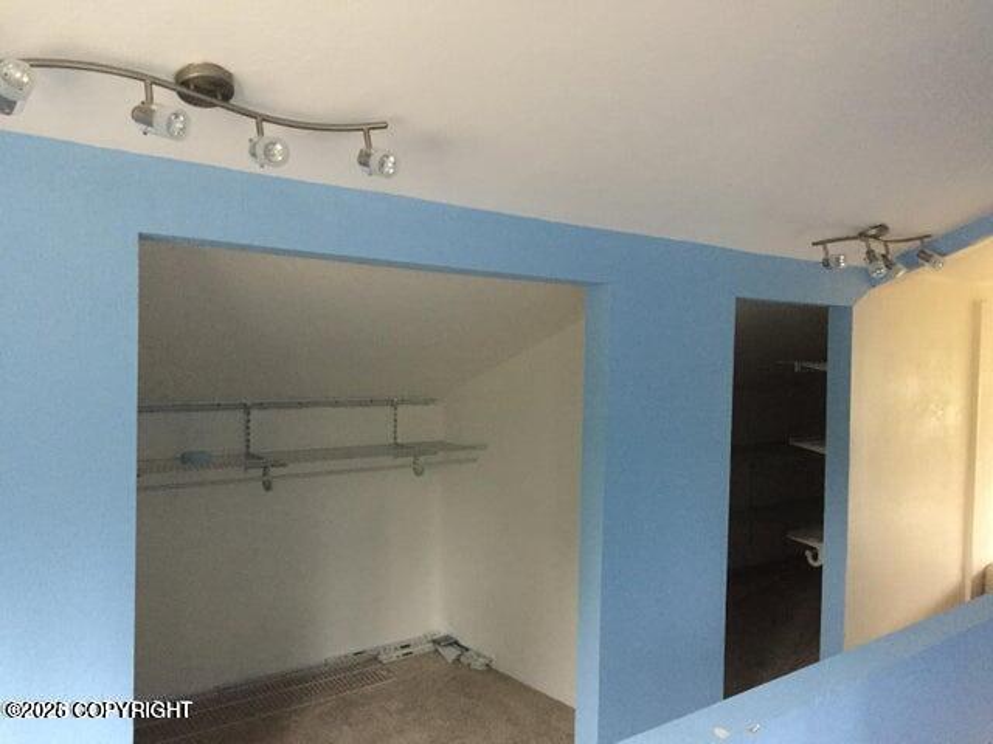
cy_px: 372
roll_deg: -0.9
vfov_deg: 48.2
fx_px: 832
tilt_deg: -1.9
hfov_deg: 61.7
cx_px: 496
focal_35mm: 29
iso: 500
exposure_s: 1/15
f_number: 2.2
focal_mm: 4.15
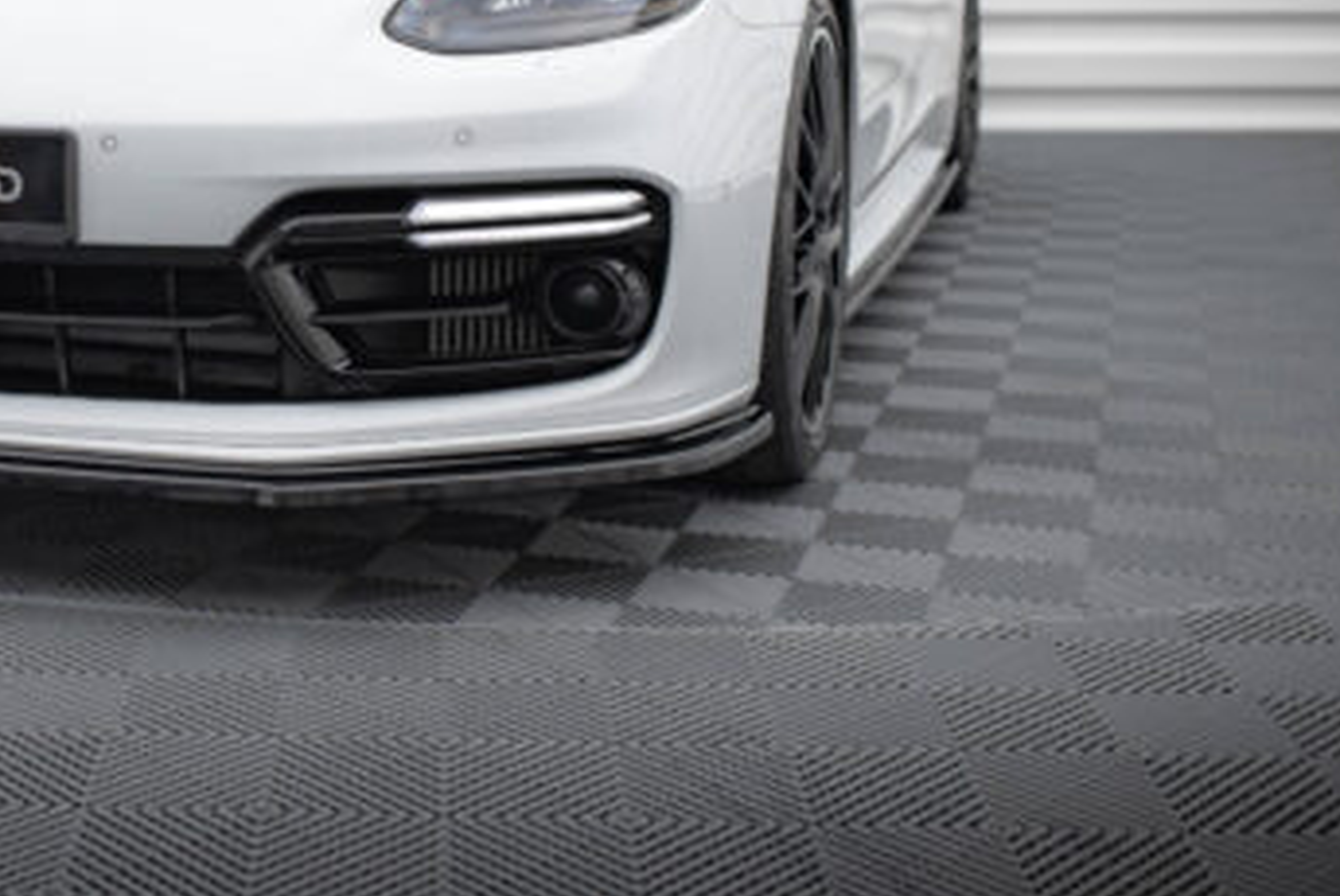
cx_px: 226
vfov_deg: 21.9
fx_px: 2272
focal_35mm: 61
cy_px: 140
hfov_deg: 31.8
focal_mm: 35
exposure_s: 1/200
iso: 500
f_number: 2.5
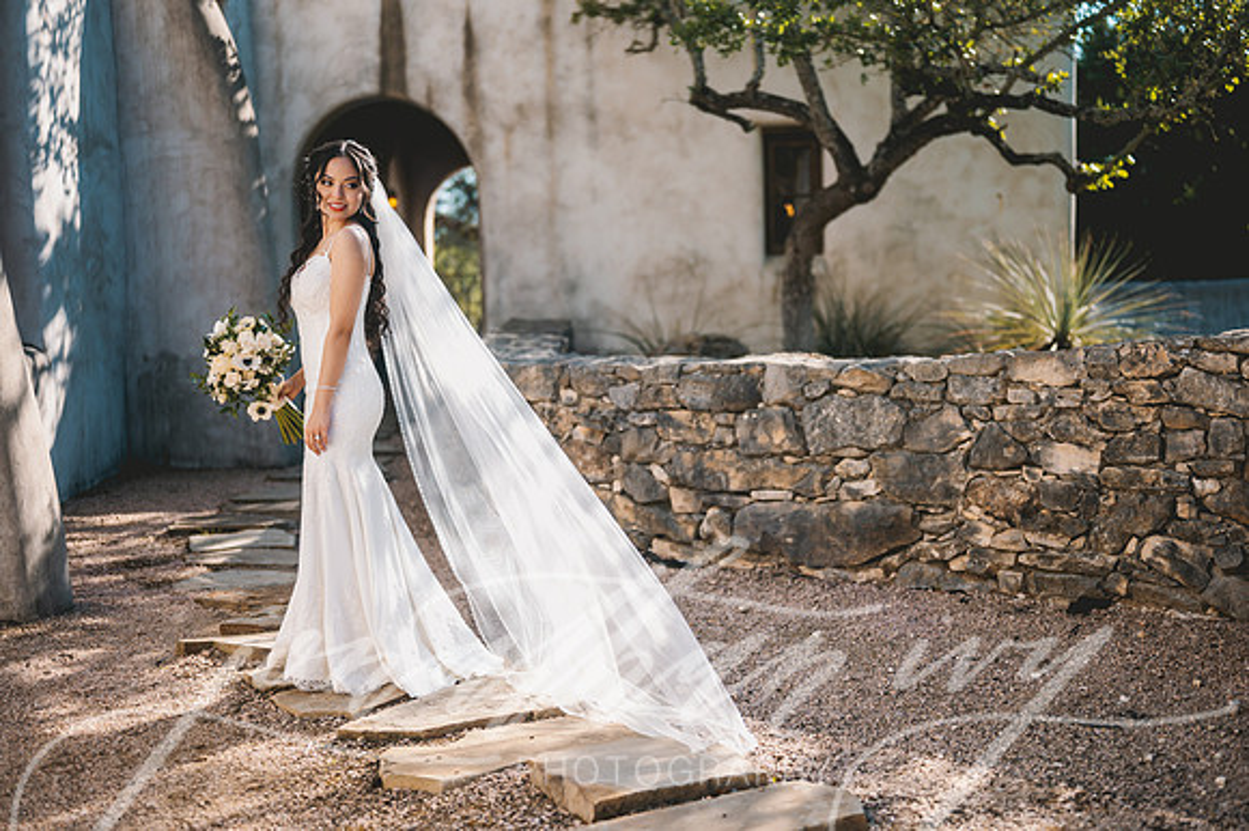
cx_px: 624
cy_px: 416
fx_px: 1734
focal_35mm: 50
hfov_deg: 39.6
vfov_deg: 27.0
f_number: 1.8
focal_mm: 50
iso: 80
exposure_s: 1/2500
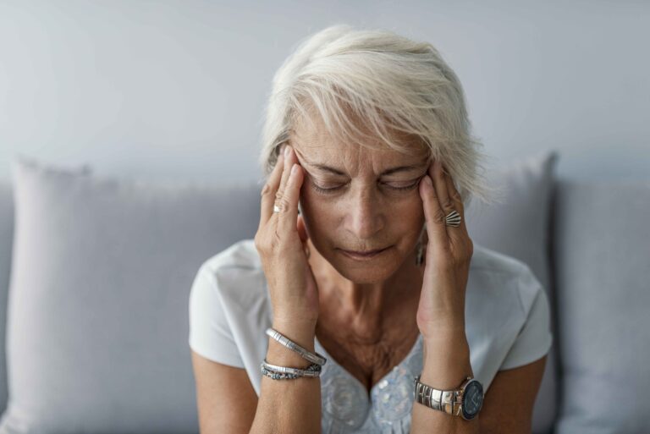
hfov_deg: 54.4
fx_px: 632
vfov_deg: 37.9
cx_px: 325
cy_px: 217
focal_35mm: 35
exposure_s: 1/160
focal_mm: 35
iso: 200
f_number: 2
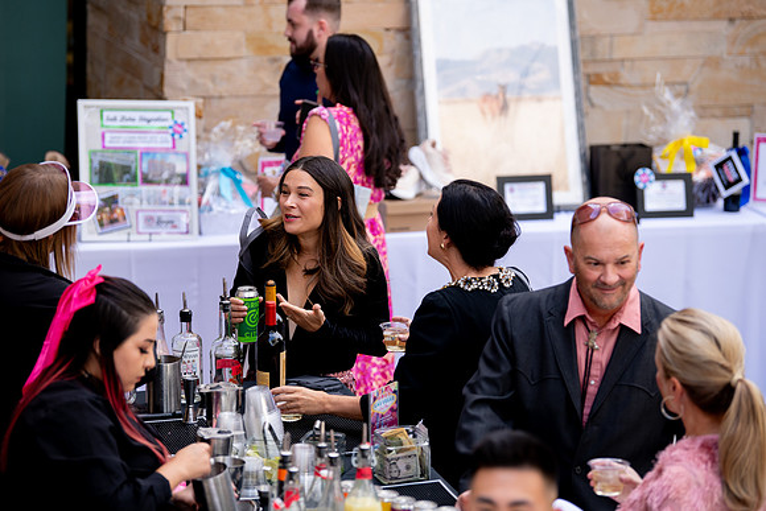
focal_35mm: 146
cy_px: 256
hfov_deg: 14.1
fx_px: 3108
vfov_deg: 9.4
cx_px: 383
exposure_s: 1/160
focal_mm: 135
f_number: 2.8
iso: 200
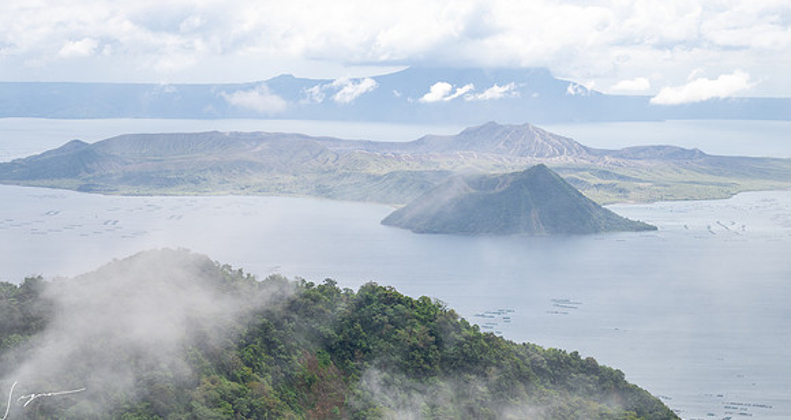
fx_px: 1755
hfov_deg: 25.4
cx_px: 410
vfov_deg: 13.6
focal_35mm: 85
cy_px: 236
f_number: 8
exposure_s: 1/200
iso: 125
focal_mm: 70
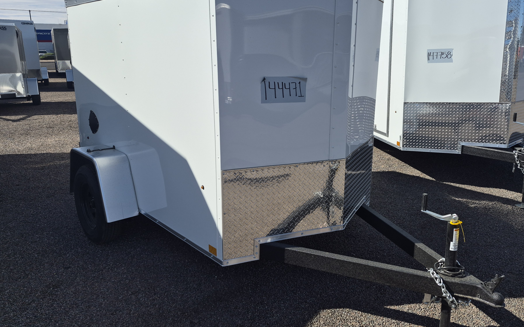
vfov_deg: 45.9
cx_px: 287
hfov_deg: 68.2
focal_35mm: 27
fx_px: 386
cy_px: 137
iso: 80
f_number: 1.8
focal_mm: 5.4
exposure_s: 1/7696
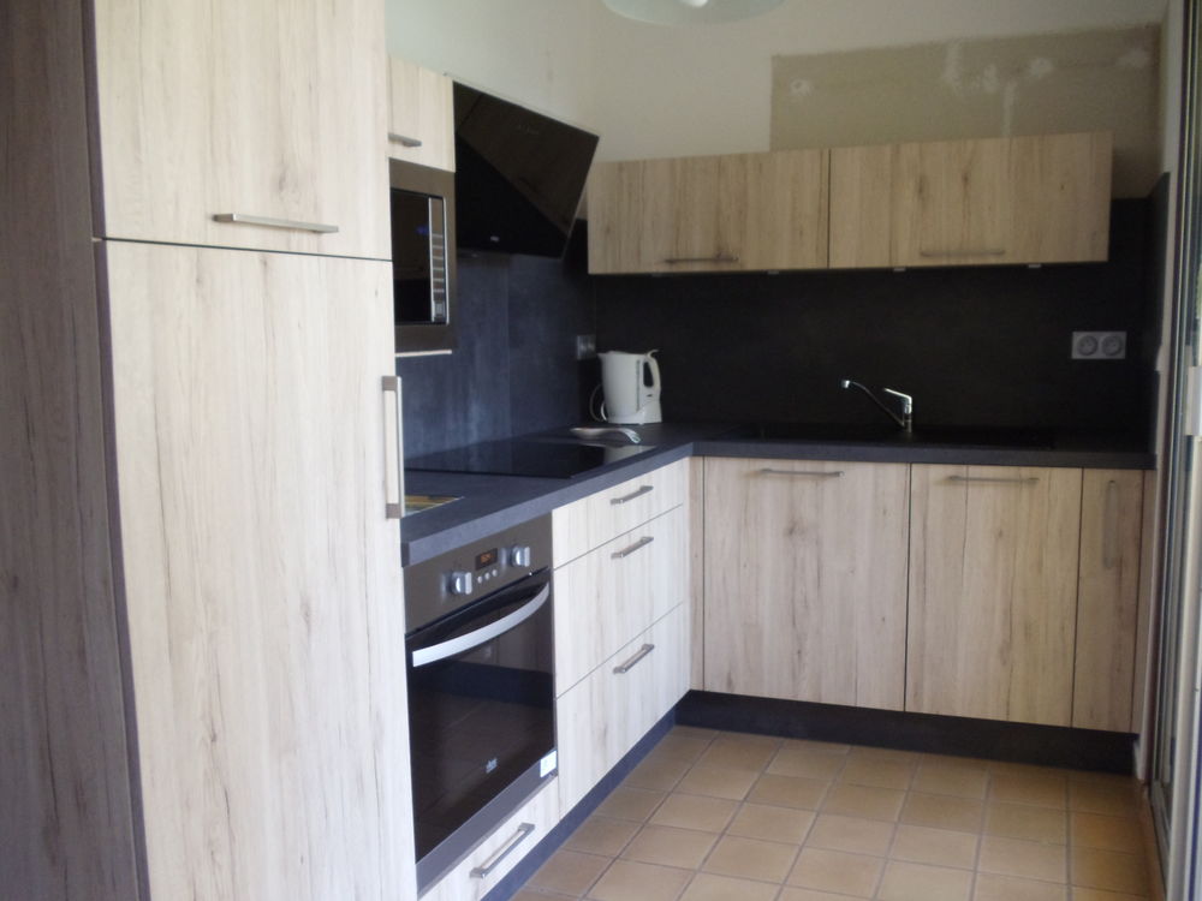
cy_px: 450
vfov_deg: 32.9
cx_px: 601
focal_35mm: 44
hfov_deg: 42.9
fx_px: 1528
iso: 400
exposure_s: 1/30
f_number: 3.5
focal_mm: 6
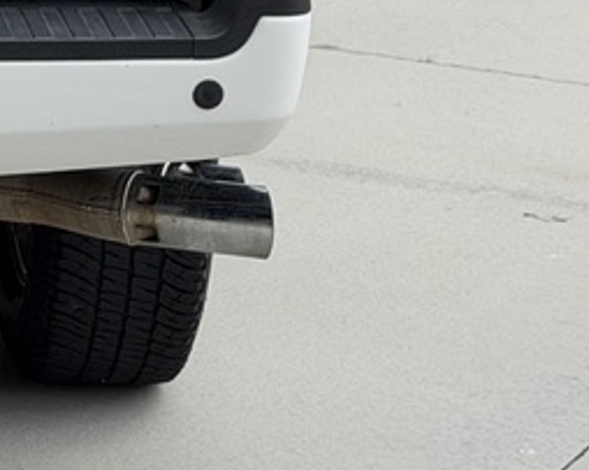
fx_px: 3293
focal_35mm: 189
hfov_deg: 9.8
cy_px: -171
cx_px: -406
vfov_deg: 8.1
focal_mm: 6.76
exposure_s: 1/4329
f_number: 1.78
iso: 80
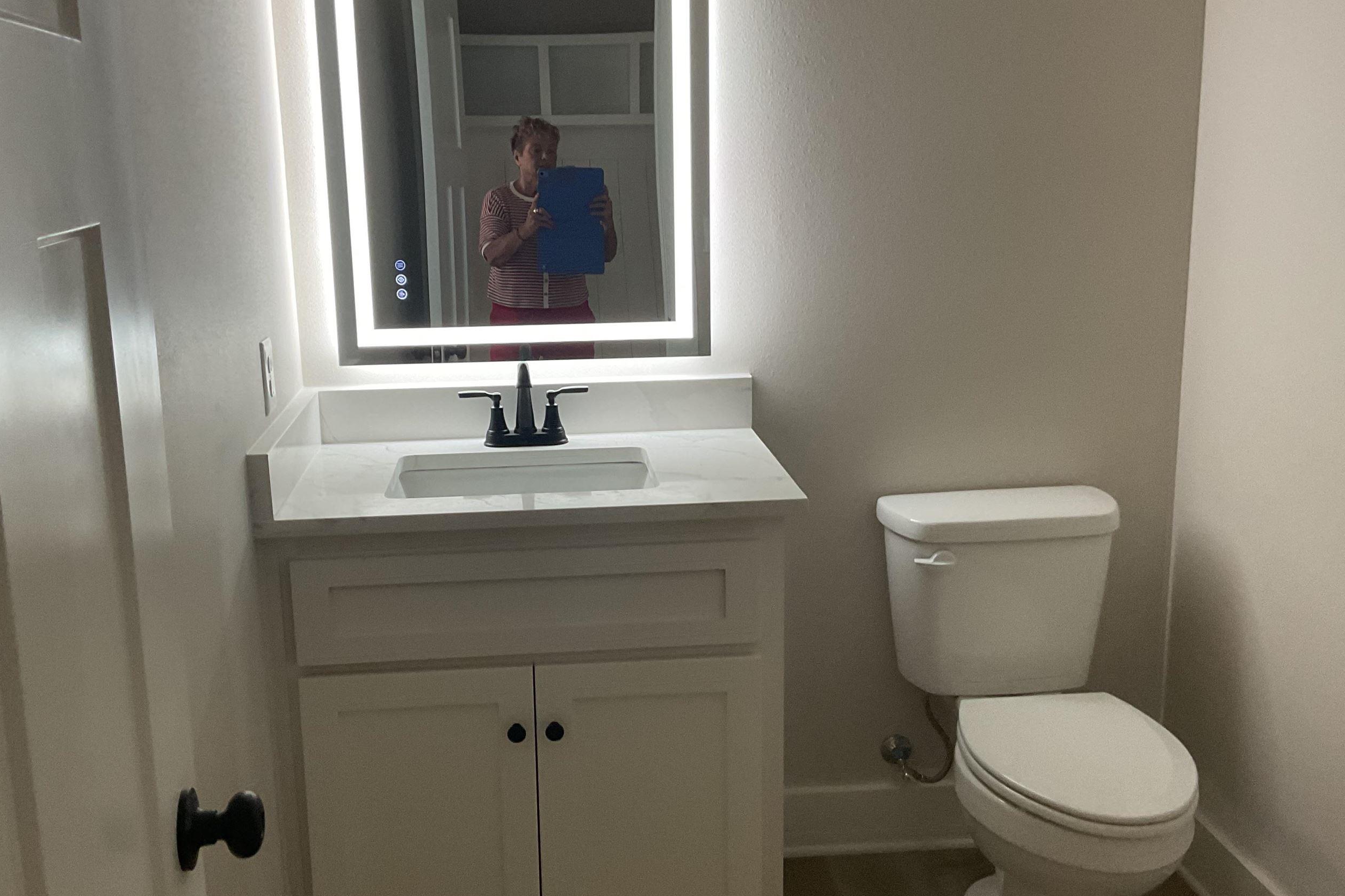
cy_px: 455
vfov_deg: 35.9
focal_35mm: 37
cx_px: 634
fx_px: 1382
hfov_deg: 51.9
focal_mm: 3
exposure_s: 1/60
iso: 125
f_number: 1.8
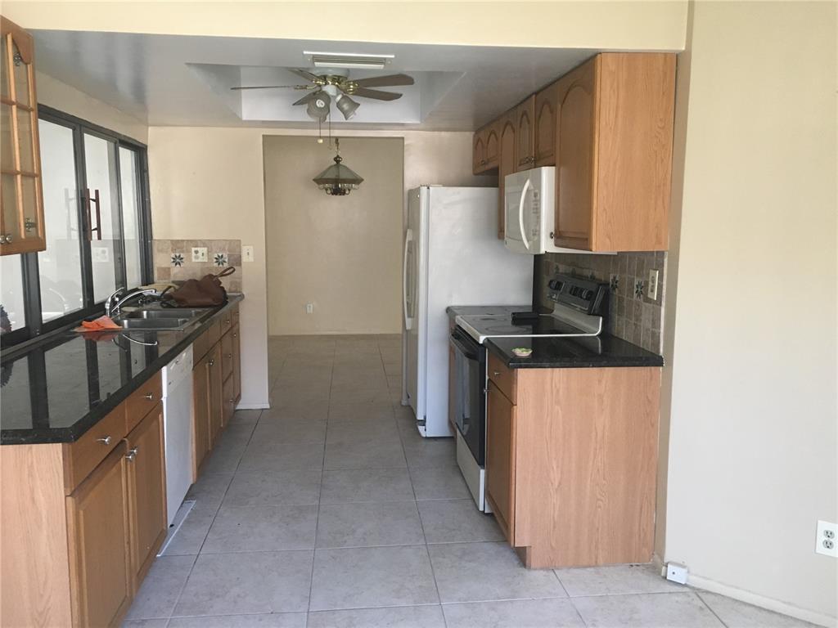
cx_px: 419
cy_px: 314
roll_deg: +0.1
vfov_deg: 48.2
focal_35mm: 29
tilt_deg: -7.4
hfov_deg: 61.7
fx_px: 702
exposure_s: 1/30
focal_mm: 4.15
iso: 125
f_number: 2.2
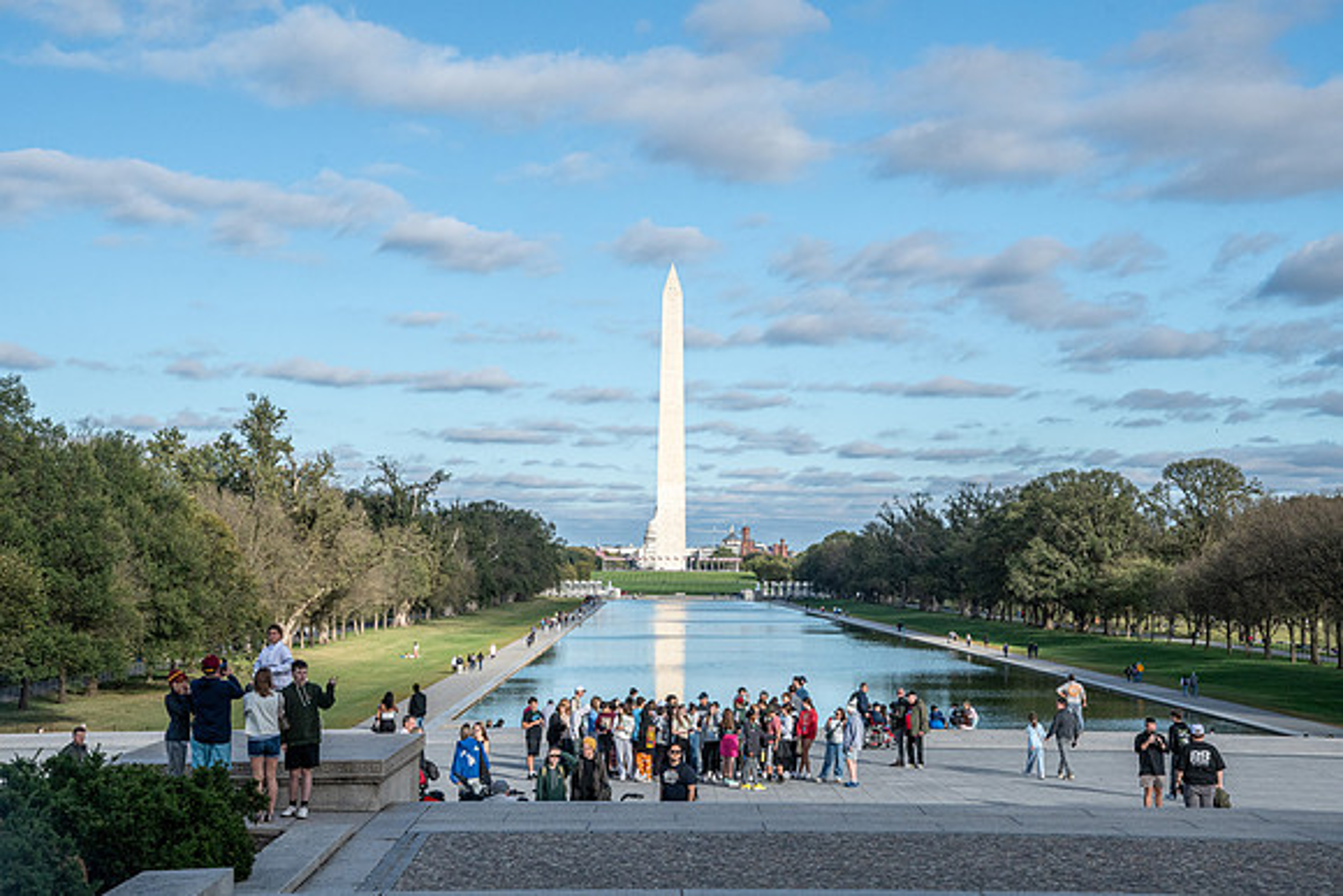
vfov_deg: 22.6
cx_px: 672
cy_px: 448
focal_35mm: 60
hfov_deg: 33.4
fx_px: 2239
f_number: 11
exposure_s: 1/1000
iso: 250
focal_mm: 40
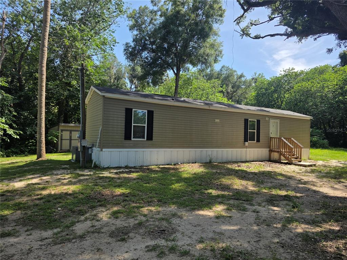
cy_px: 130
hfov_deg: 73.9
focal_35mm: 23
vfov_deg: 58.9
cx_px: 174
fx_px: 231
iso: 80
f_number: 1.7
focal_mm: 6.3
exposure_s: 1/3667
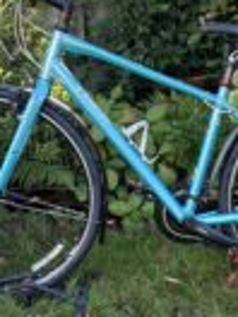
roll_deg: +1.5
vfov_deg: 27.4
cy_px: 173
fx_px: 651
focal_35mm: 71
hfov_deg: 20.7
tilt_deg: -16.8
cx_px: 127
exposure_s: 1/121
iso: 50
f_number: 1.6
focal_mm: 5.96
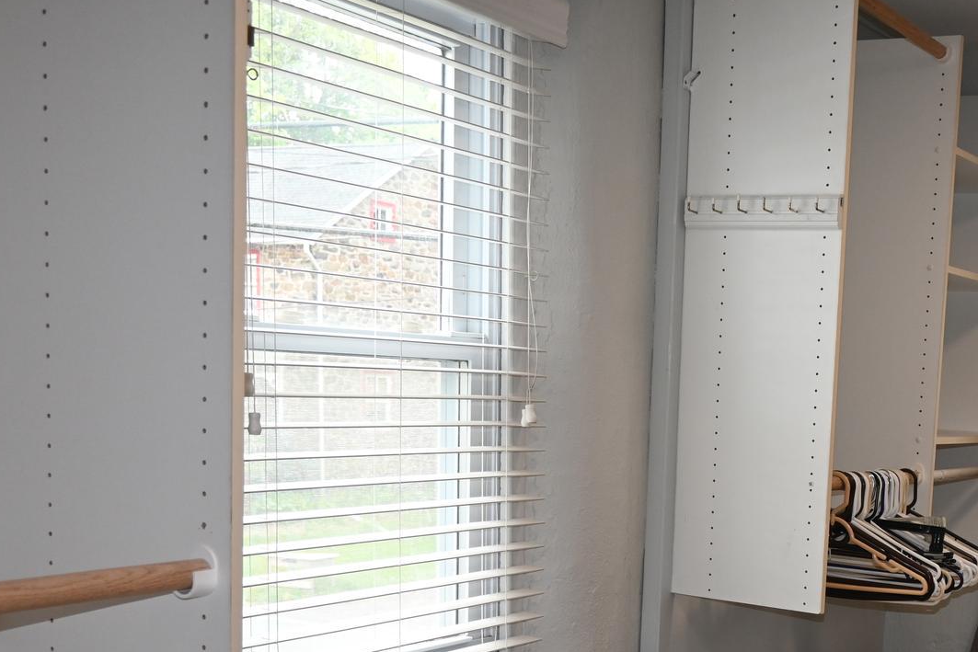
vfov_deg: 24.5
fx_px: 1452
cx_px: 816
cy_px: 605
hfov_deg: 35.7
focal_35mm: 53
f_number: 3.8
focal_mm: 18.5
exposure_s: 1/125
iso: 400
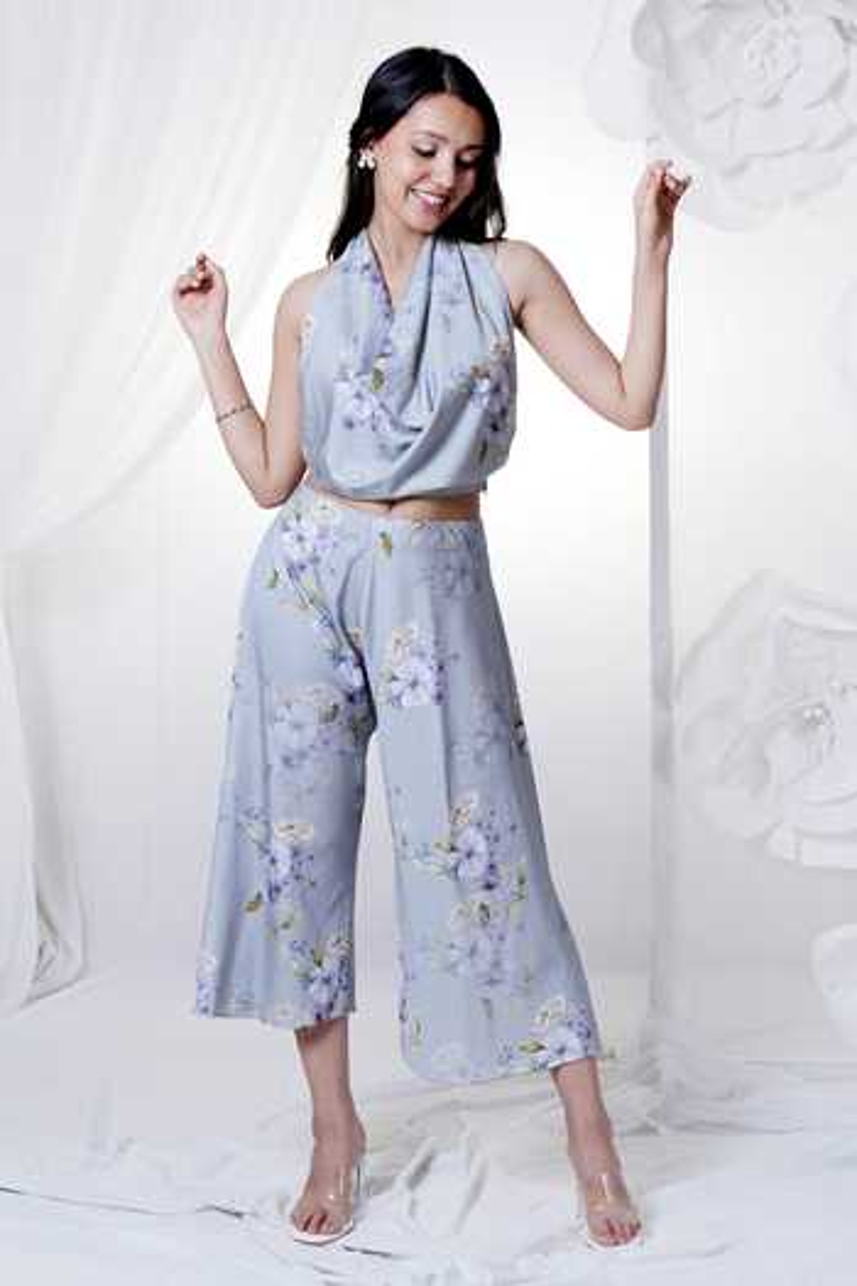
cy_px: 643
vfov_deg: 31.4
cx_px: 428
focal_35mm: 64
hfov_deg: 21.2
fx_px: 2285
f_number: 7.1
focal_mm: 64
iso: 250
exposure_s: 1/160
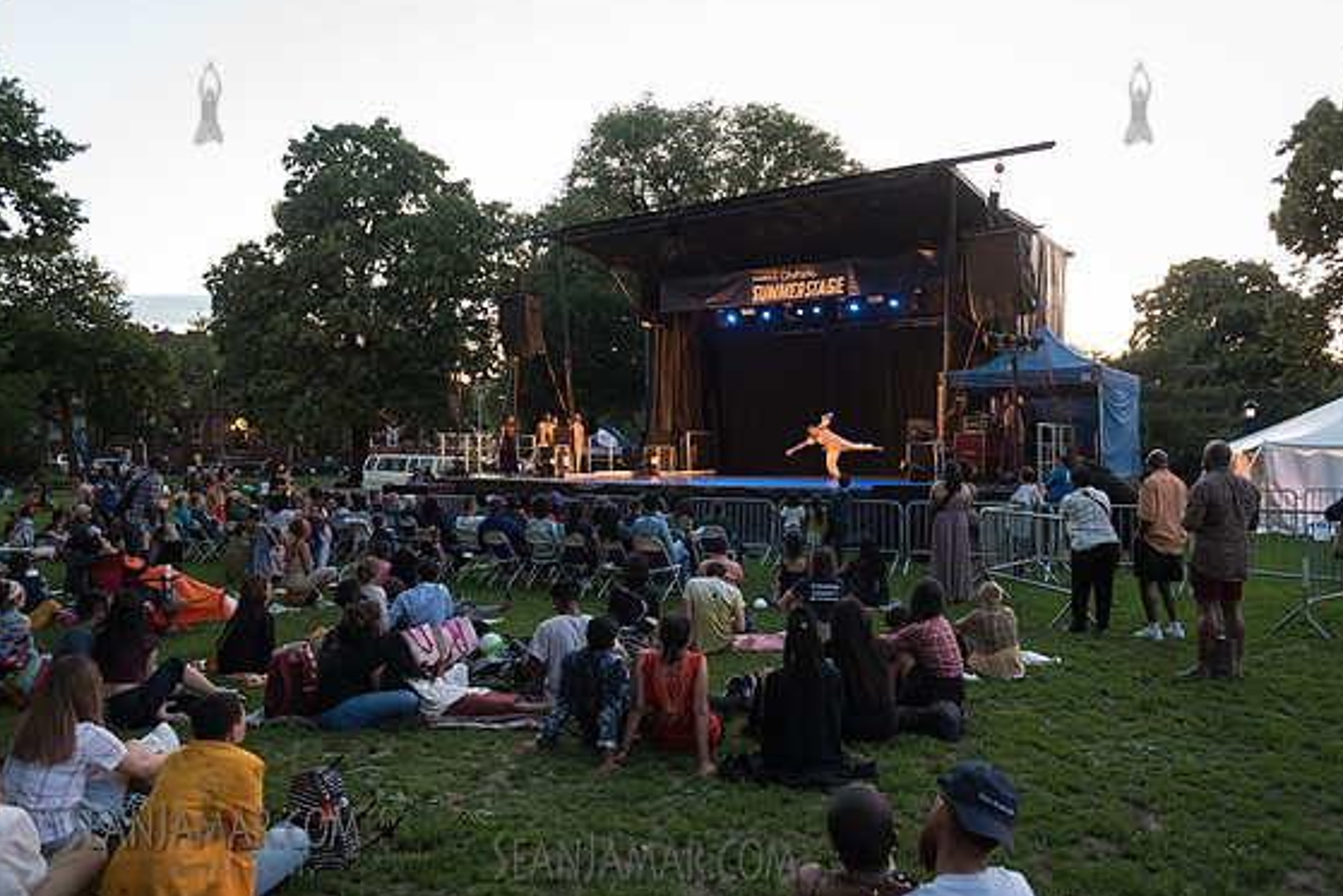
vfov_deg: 46.4
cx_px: 673
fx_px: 1045
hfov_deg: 65.5
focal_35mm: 28
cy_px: 450
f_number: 2.8
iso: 4000
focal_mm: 27
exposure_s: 1/160
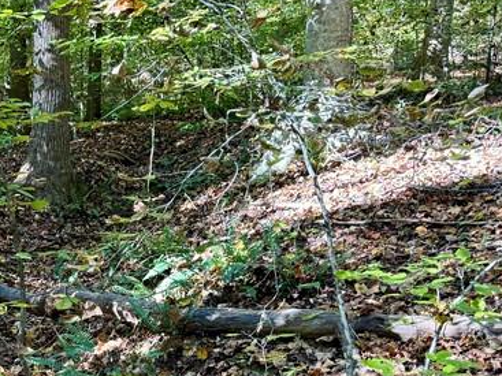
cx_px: -120
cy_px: 358
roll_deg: +1.6
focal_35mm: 67
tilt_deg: -10.7
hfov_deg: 25.6
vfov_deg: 21.3
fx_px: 971
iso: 160
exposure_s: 1/121
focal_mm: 6.76
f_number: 1.78
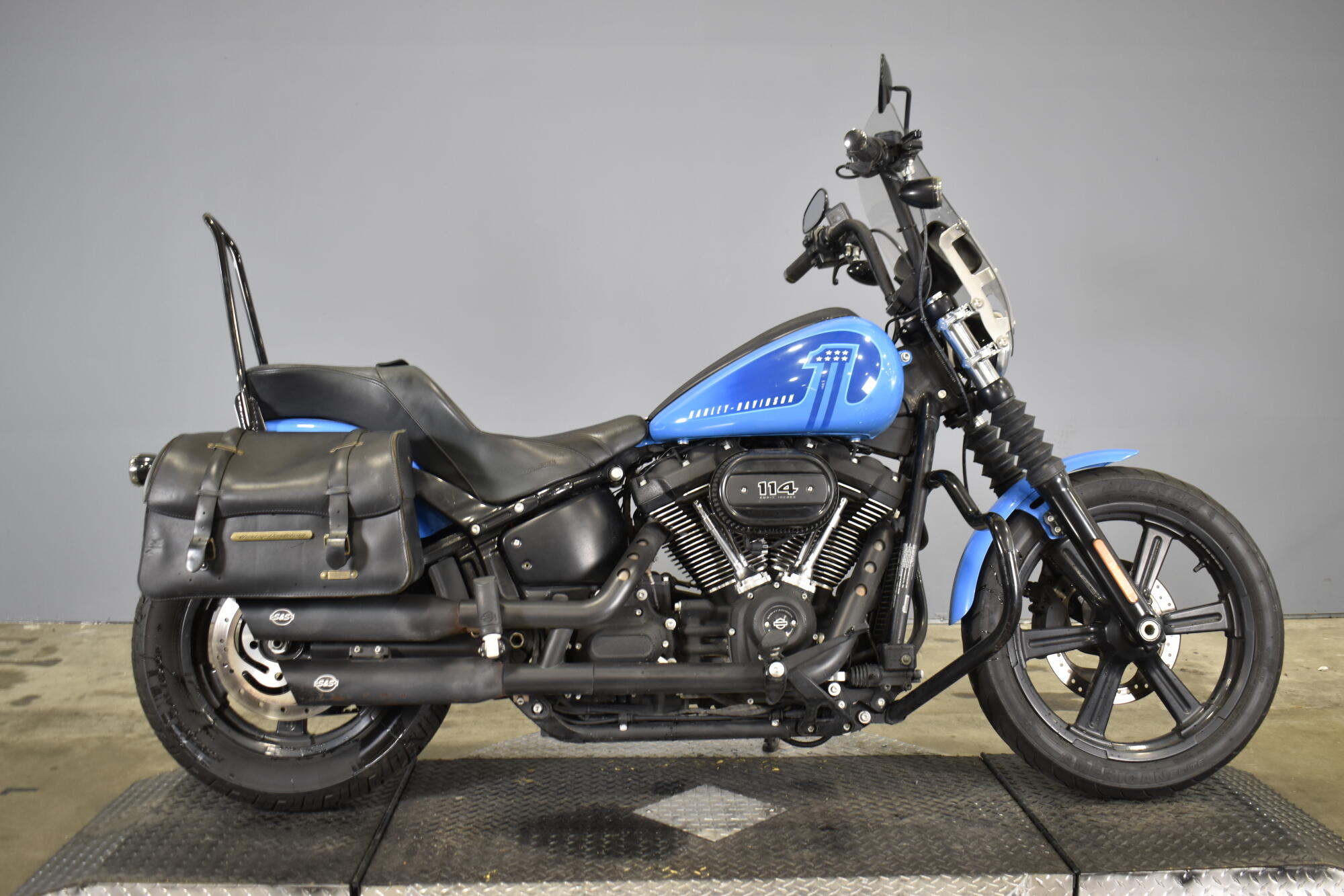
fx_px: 1288
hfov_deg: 55.1
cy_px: 448
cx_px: 672
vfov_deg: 38.4
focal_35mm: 34
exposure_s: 1/15
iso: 400
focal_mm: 23
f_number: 3.8
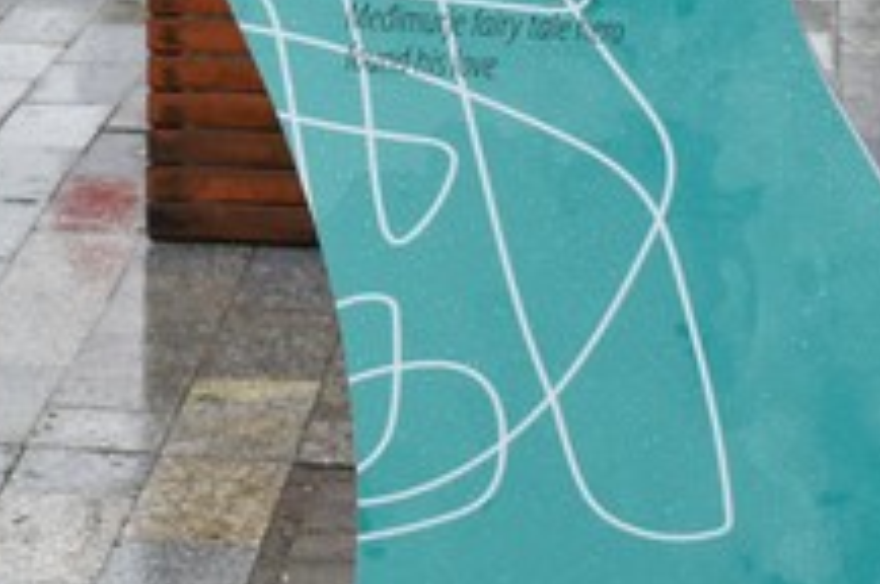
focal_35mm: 177
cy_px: -395
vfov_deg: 7.5
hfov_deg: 11.6
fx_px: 4329
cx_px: 199
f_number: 4.5
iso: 400
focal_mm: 25
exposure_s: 1/250
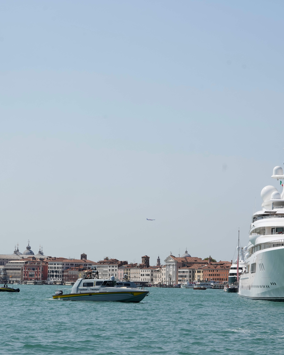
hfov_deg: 13.6
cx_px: 172
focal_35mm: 113
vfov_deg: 17.0
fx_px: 1187
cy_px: 178
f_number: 11
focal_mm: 80
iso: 320
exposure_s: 1/640
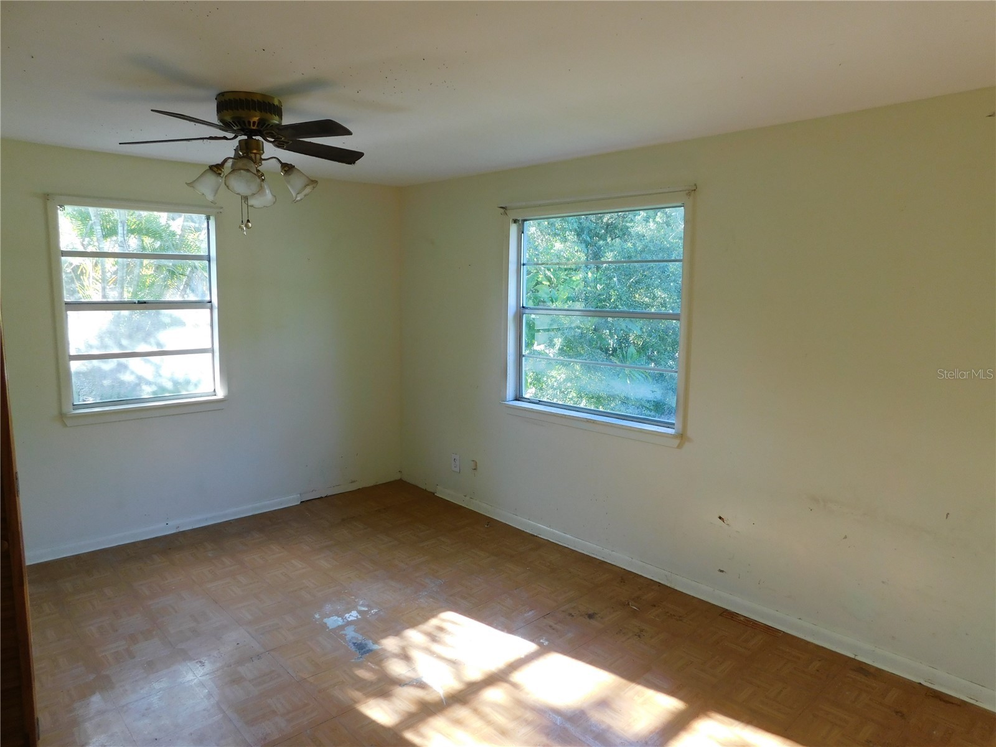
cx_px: 498
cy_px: 374
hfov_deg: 73.9
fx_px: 662
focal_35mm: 23
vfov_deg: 58.9
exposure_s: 1/50
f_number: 3
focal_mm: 4
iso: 125
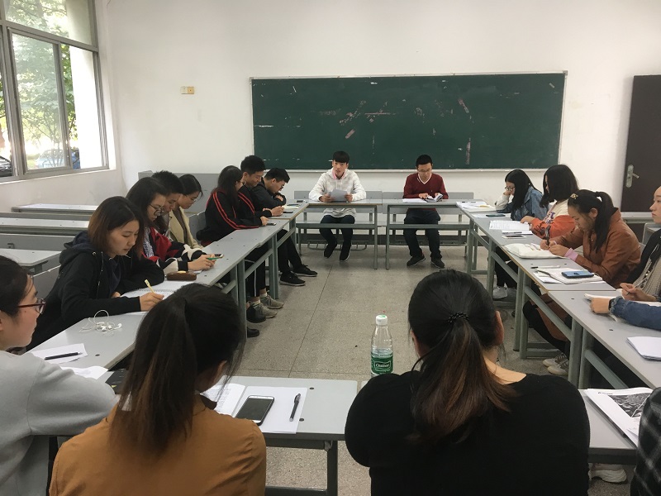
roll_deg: -0.7
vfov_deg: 48.2
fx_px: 554
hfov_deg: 61.7
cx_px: 330
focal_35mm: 29
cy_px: 248
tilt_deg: -11.5
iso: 100
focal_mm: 4.15
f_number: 2.2
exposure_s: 1/33
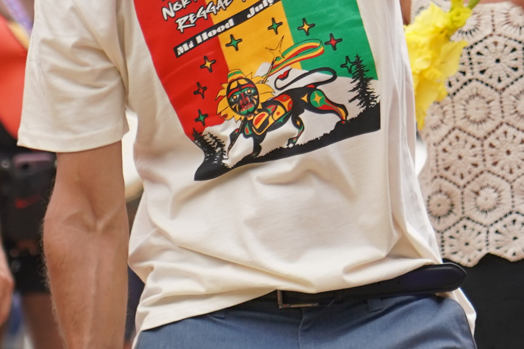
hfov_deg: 4.4
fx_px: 6782
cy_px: -81
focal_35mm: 466
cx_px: 395
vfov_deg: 2.9
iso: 250
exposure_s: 1/160
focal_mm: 105
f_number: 4
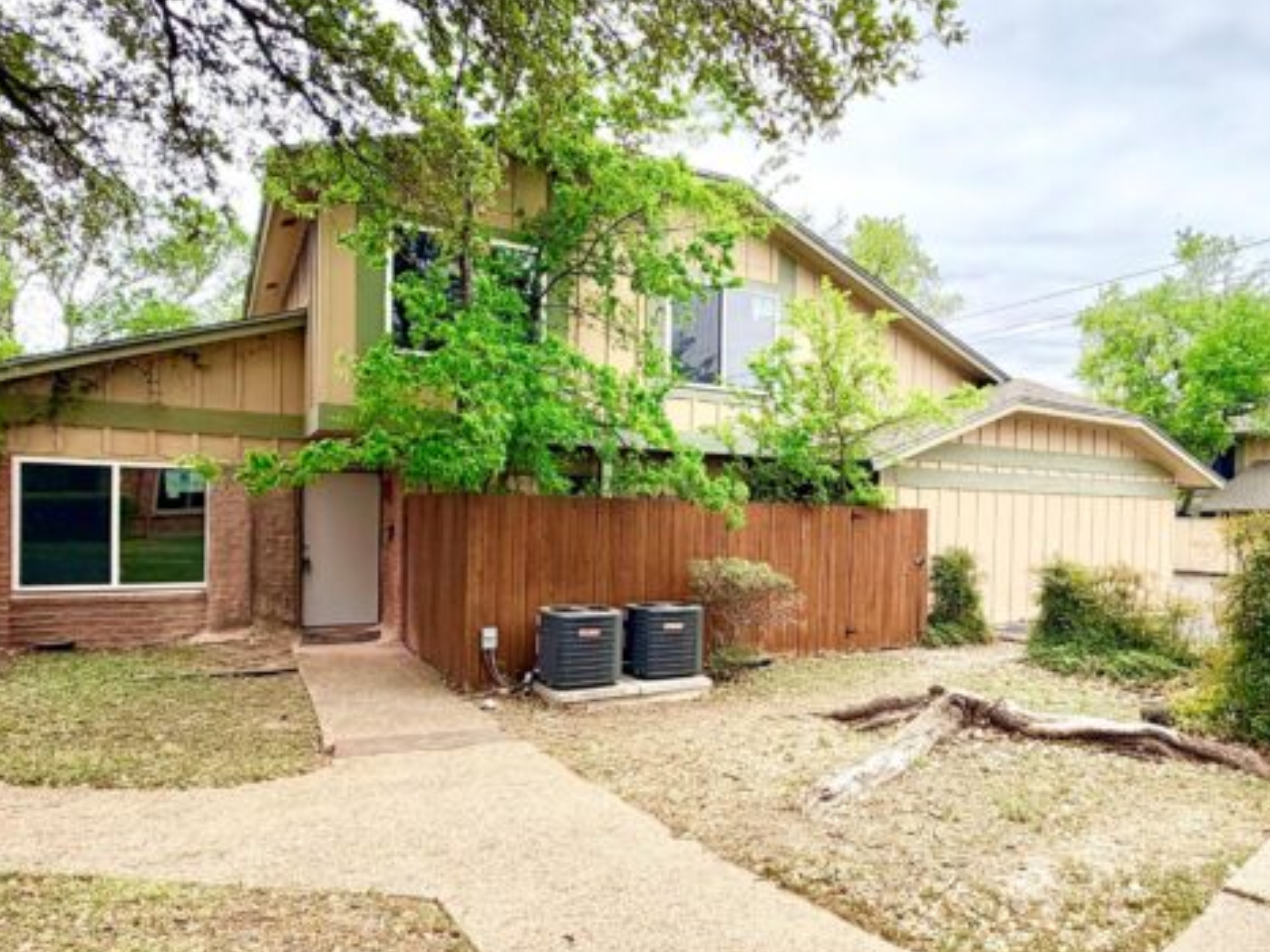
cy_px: 473
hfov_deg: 94.1
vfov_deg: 78.1
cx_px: 710
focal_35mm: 16
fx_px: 587
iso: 20
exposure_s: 1/888
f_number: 2.2
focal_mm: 2.22
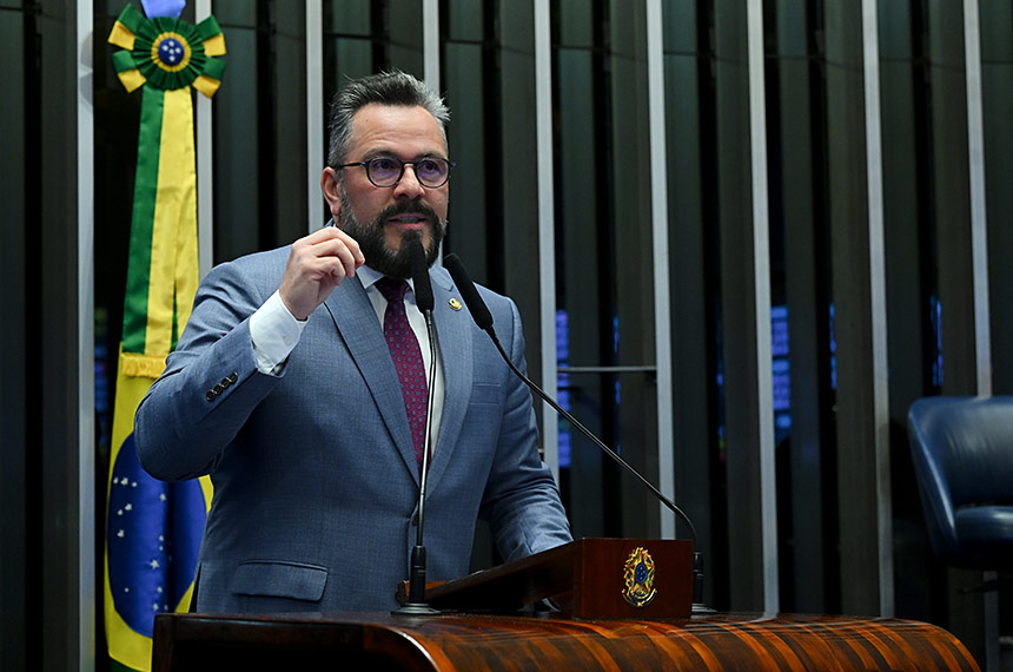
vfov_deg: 13.9
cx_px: 506
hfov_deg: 20.9
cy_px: 336
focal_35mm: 98
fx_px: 2752
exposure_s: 1/125
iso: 4000
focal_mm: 98
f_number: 5
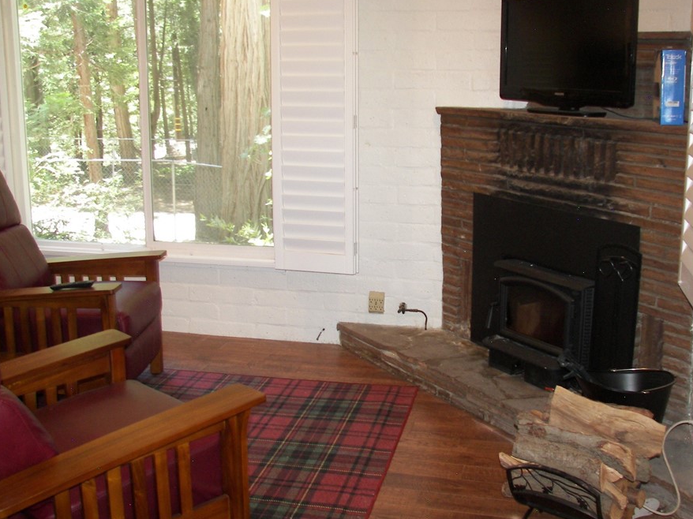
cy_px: 268
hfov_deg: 44.8
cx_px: 374
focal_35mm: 42
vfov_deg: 34.3
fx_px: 841
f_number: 2.8
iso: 100
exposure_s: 1/30
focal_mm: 6
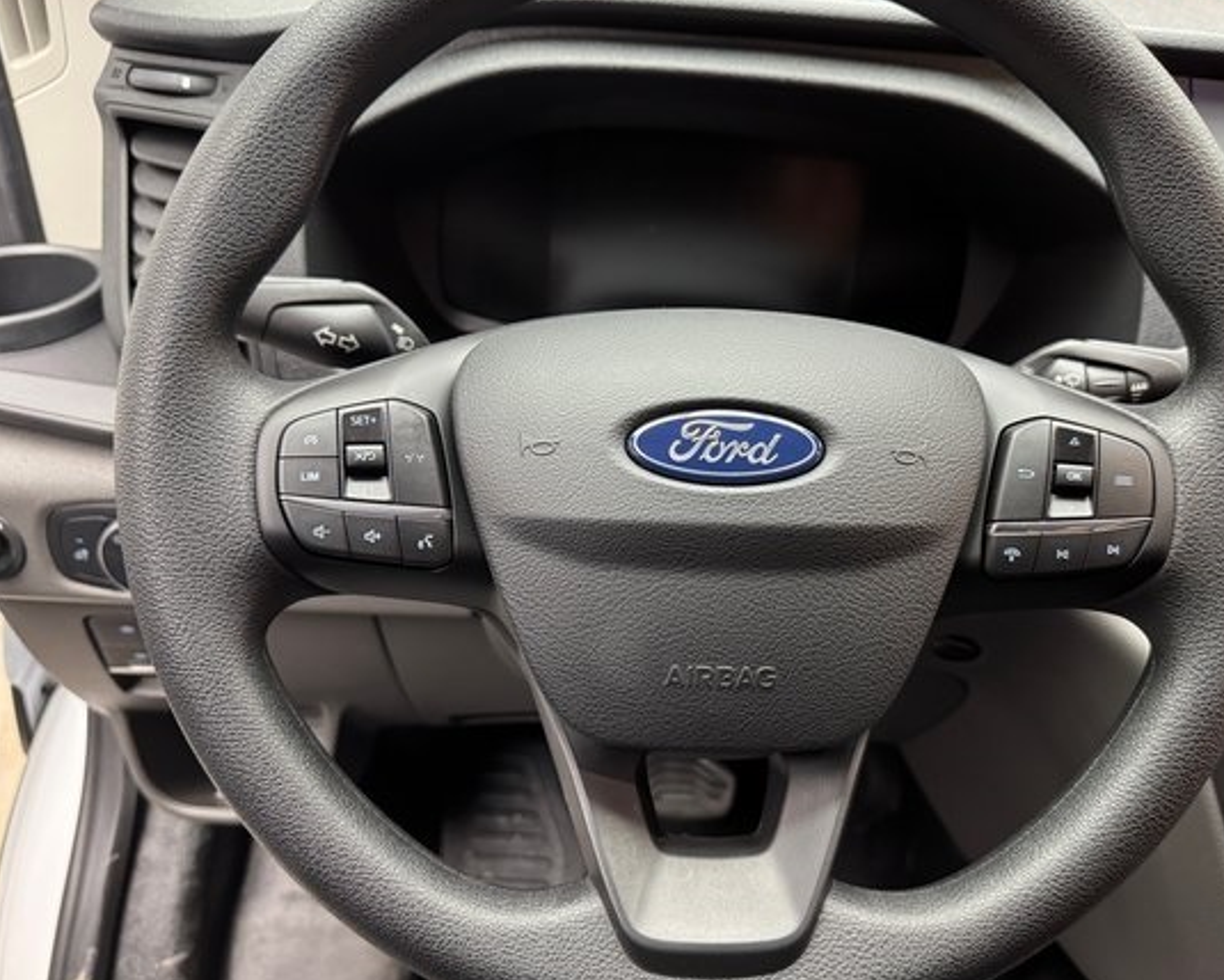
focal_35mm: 28
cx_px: 686
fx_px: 1014
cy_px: 481
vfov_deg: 51.5
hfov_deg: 62.0
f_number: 1.78
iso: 640
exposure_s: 1/60
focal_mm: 6.76
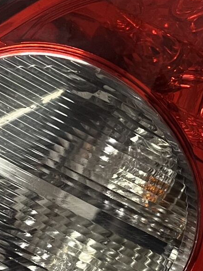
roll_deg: +1.8
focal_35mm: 115
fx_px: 900
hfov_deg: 12.9
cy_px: 180
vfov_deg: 17.1
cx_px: 78
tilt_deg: -43.6
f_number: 1.6
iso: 125
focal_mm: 5.1
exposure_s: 1/50
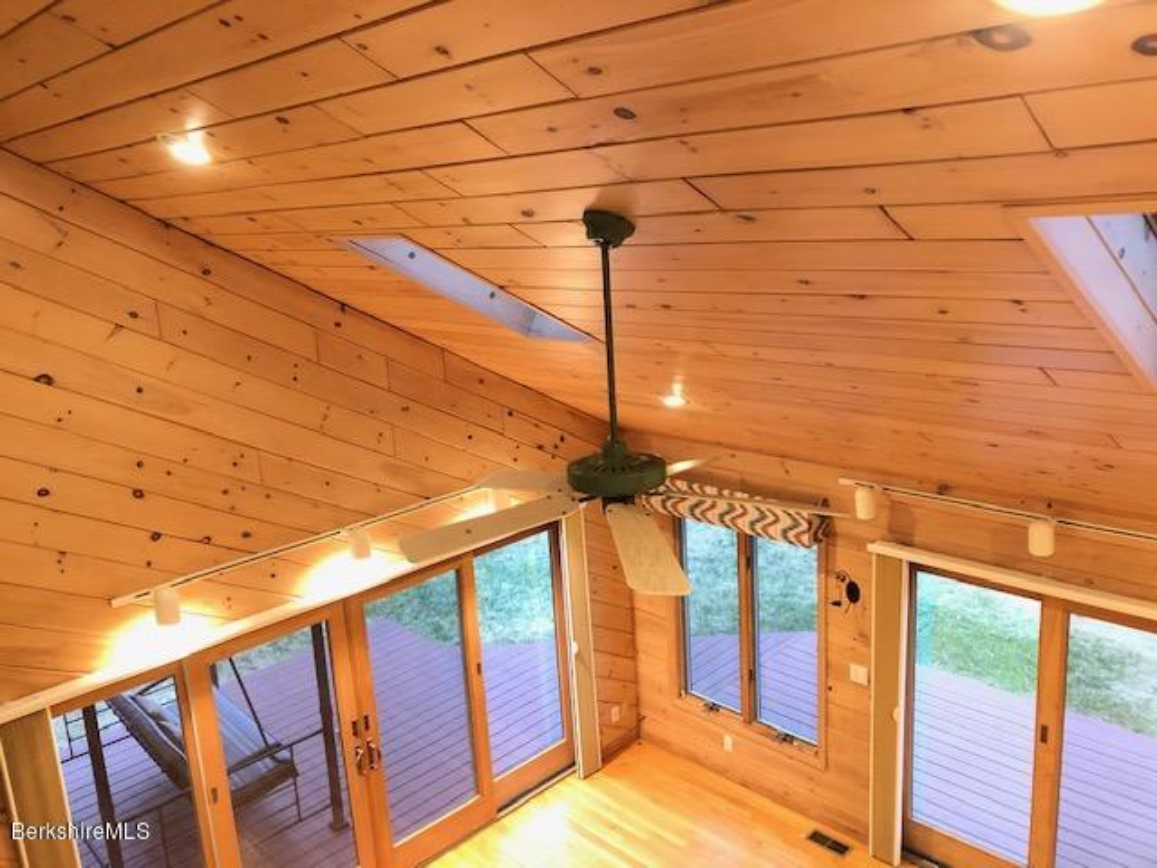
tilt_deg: -13.1
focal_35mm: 28
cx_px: 578
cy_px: 434
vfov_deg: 49.7
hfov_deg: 63.4
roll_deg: +3.7
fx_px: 936
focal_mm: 3.99
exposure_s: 1/12
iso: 100
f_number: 1.8
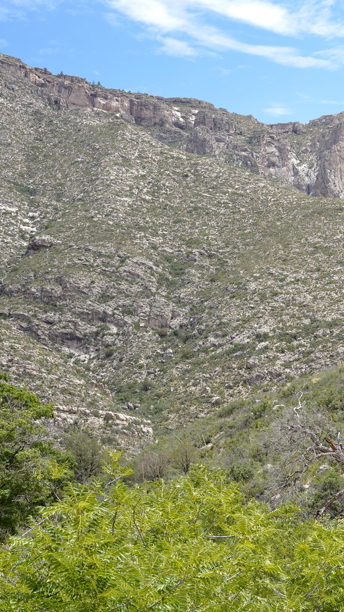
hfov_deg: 13.8
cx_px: 457
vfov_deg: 25.3
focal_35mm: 84
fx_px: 1362
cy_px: 304
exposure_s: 1/100
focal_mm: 53
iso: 100
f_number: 13
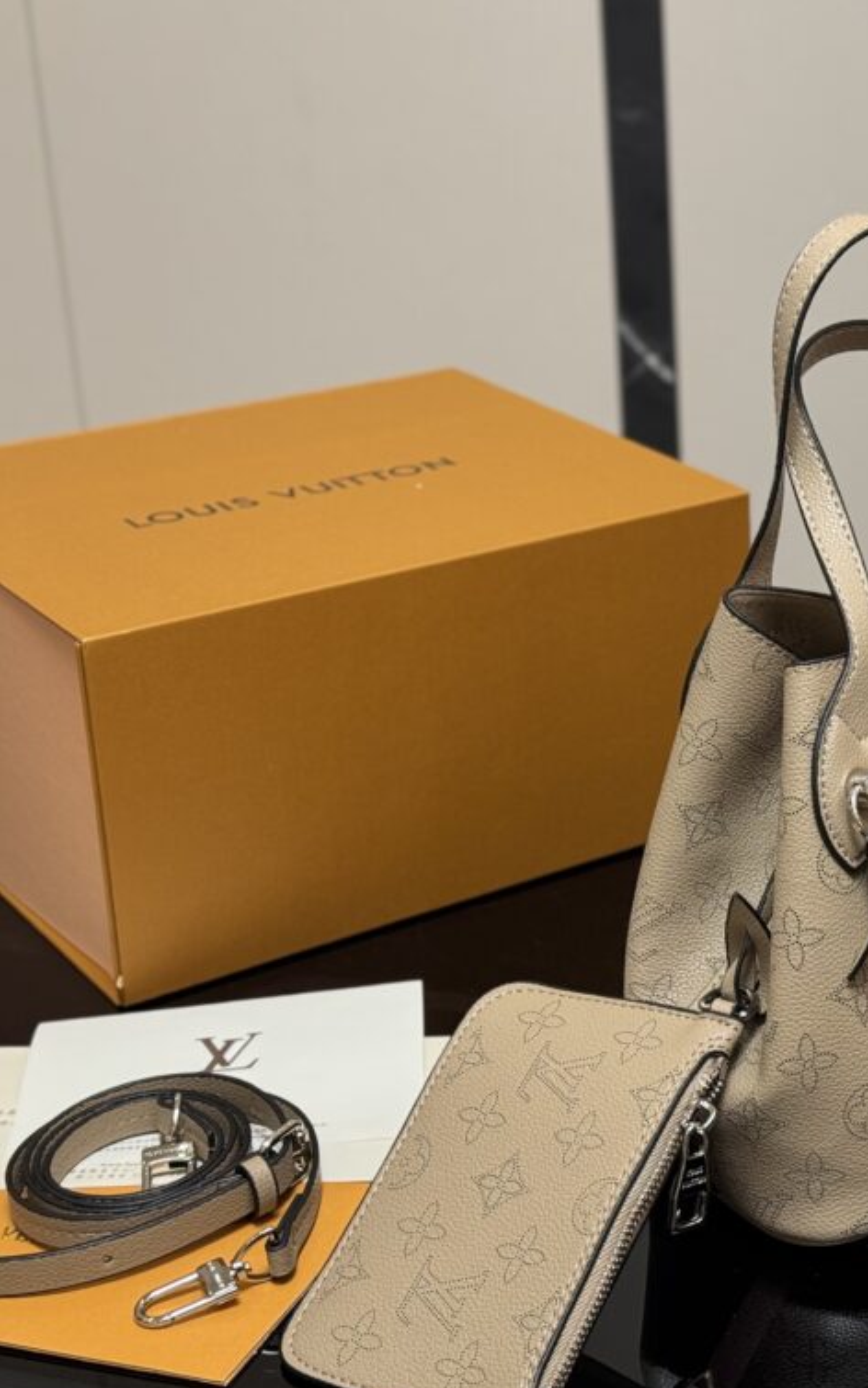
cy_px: 702
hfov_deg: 18.4
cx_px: 881
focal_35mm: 69
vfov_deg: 29.8
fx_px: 2611
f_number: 1.78
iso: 125
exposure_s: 1/60
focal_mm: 6.76
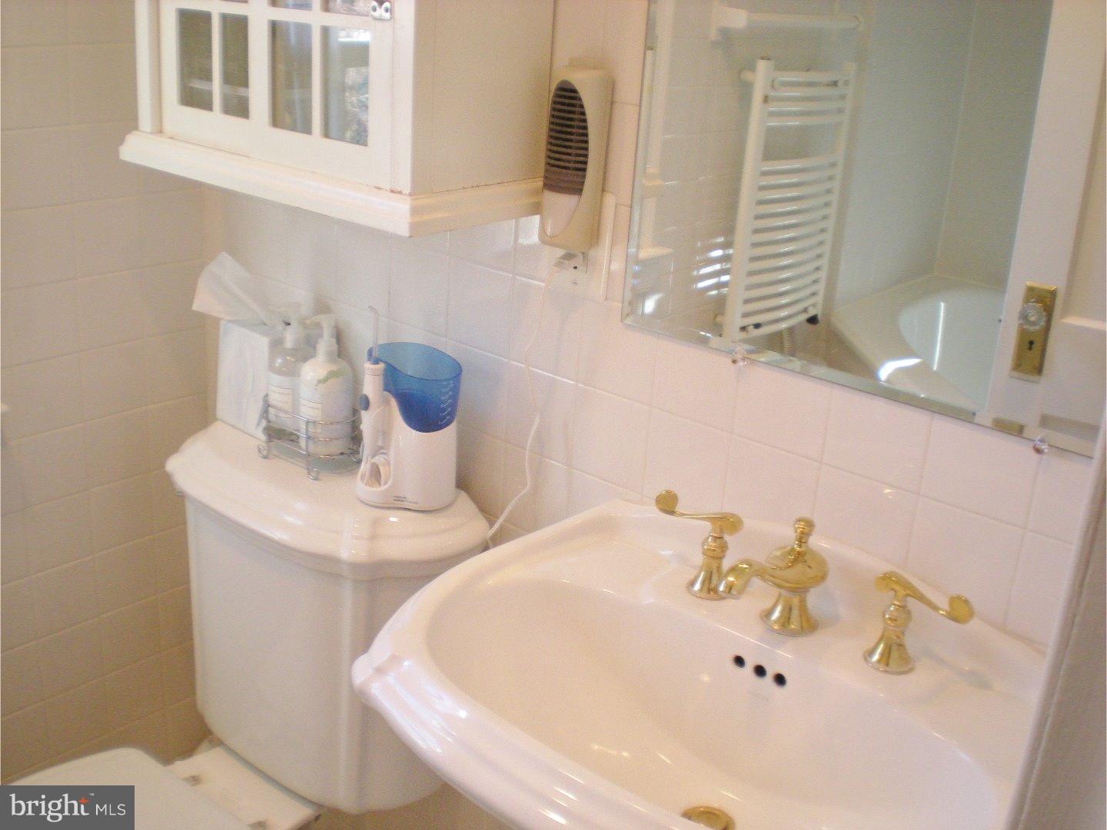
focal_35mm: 38
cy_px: 415
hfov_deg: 49.0
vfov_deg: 37.7
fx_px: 1215
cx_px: 554
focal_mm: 6.3
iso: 195
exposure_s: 1/58.5
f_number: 3.1
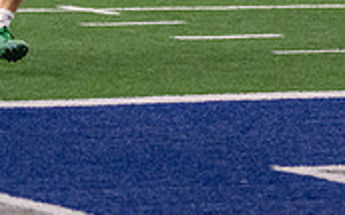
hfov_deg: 5.3
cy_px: -168
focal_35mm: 399
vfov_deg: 3.3
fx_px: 3747
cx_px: 14
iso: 2500
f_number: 2.8
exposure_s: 1/1000
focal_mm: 70
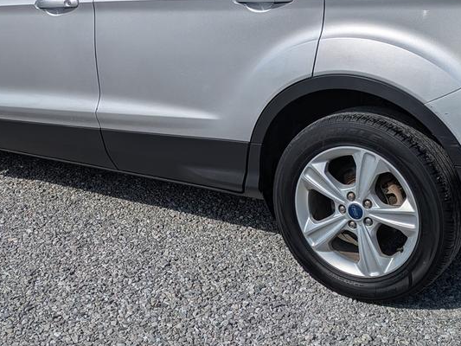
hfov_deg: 32.0
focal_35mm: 60
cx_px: 284
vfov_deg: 24.2
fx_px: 799
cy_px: 99
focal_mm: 5.43
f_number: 1.89
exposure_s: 1/8850
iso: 44
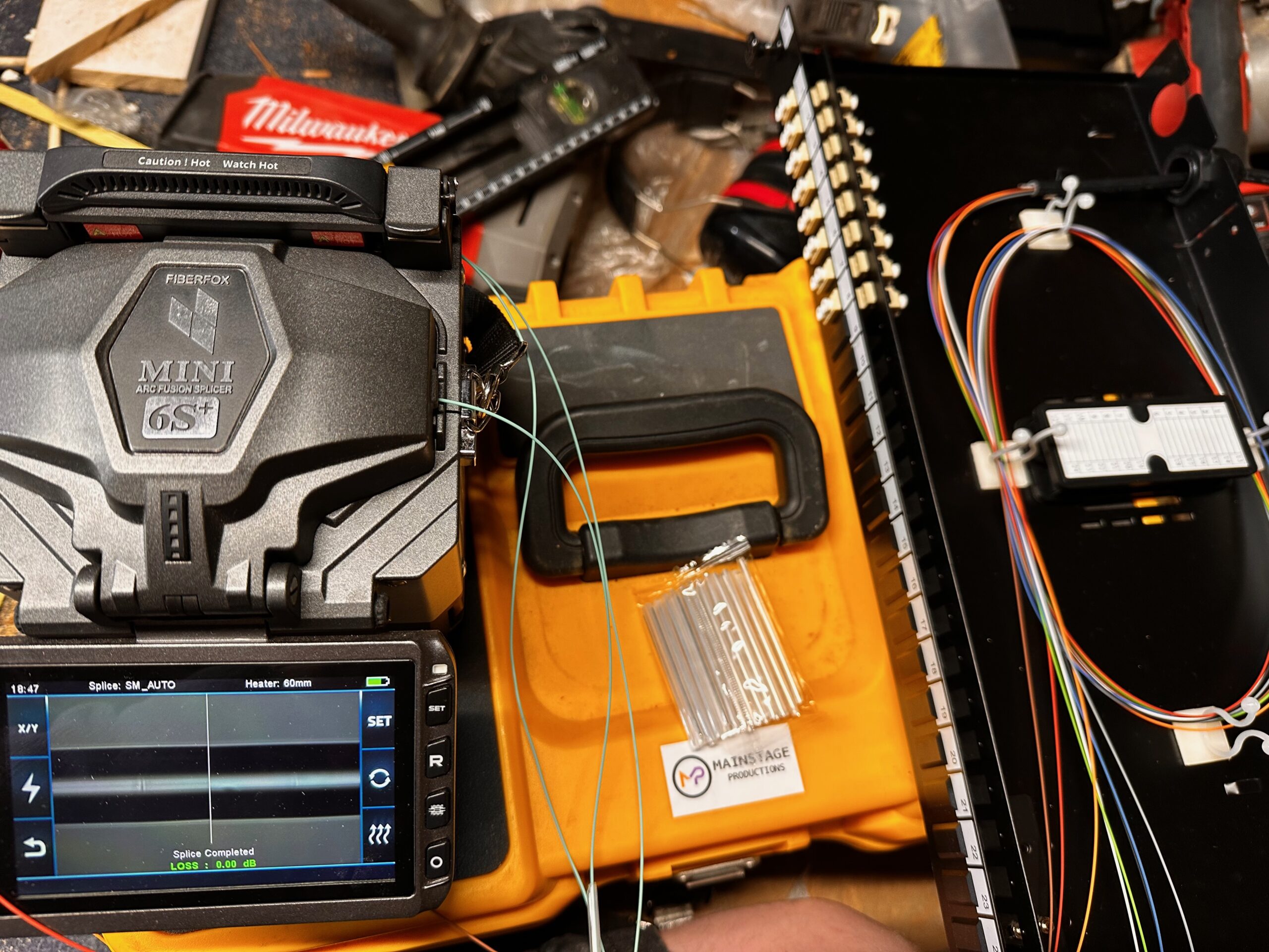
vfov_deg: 56.8
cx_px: 634
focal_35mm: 24
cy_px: 476
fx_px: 880
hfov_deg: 71.6
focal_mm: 6.86
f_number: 1.78
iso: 160
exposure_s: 1/50
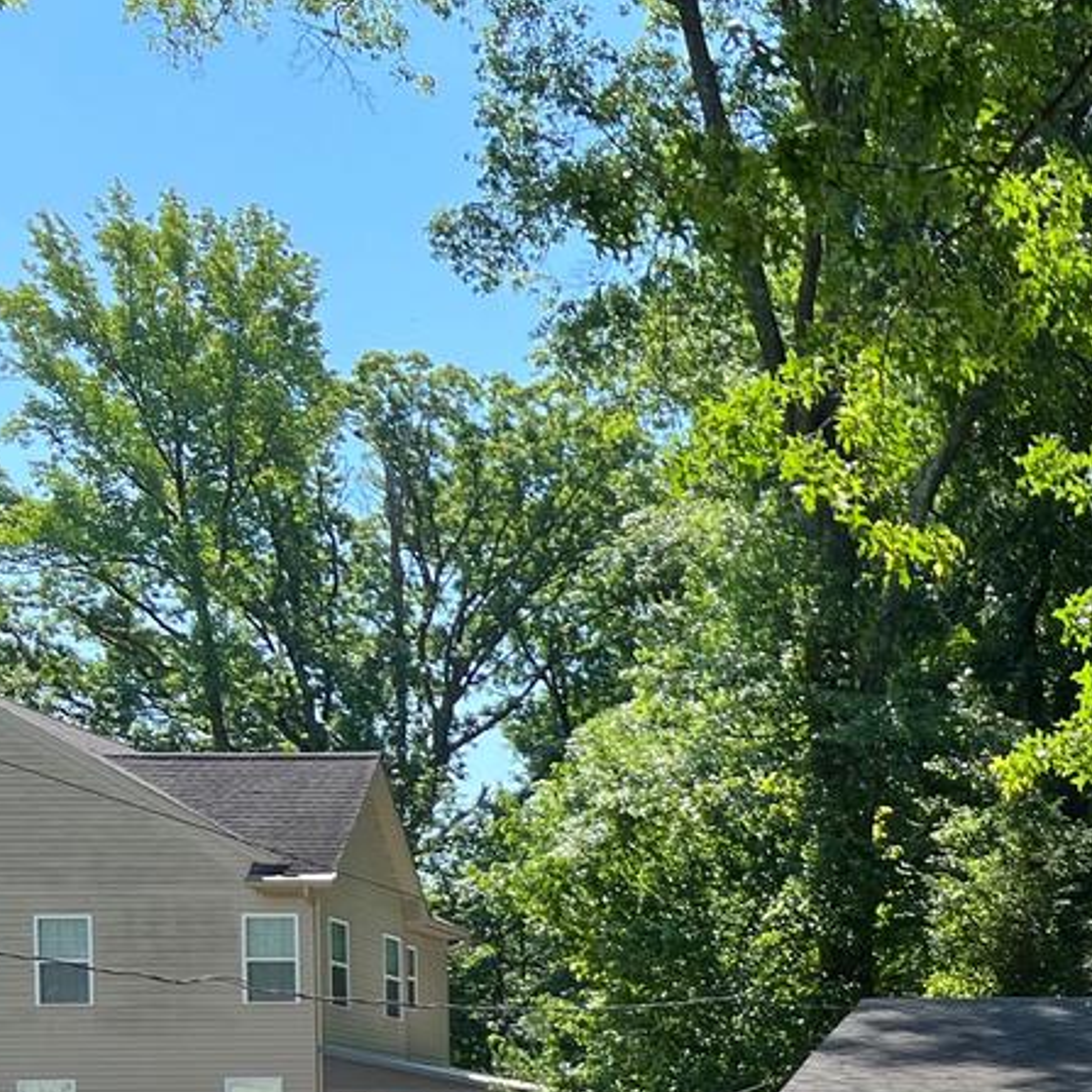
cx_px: 1524
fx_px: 2641
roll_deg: +1.3
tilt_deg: -0.3
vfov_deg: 22.2
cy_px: 1160
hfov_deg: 20.7
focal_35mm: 74
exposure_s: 1/1361
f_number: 1.5
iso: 50
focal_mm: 5.7
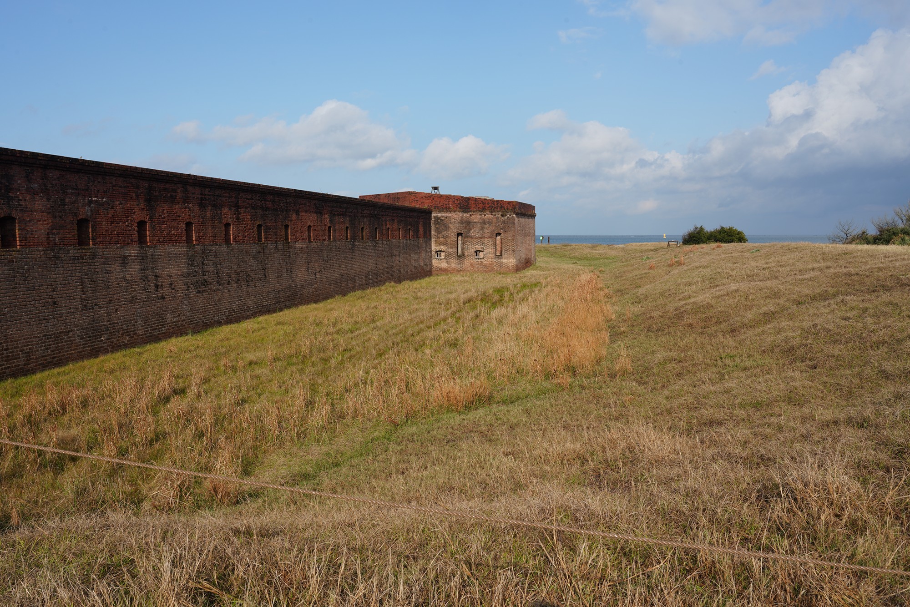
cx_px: 455
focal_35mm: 32
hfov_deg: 58.7
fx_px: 809
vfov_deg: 41.1
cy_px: 304
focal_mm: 32
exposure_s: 1/100
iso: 100
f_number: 16
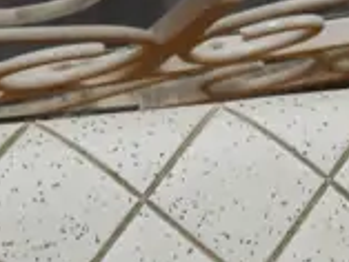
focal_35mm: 209
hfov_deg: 9.3
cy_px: -381
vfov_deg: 6.7
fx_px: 2109
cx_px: 445
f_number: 3.6
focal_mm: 16
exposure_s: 1/60
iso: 200
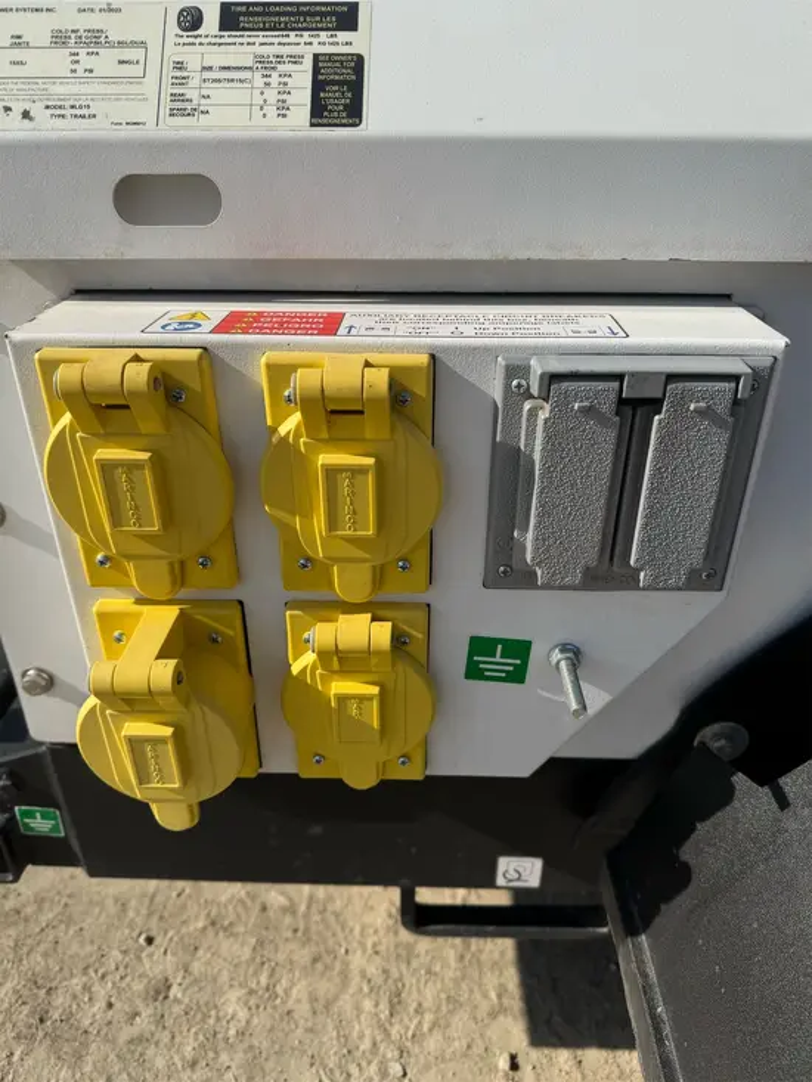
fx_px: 750
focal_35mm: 24
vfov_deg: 71.6
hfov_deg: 56.8
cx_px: 406
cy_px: 541
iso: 80
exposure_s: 1/5814
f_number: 1.78
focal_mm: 6.76
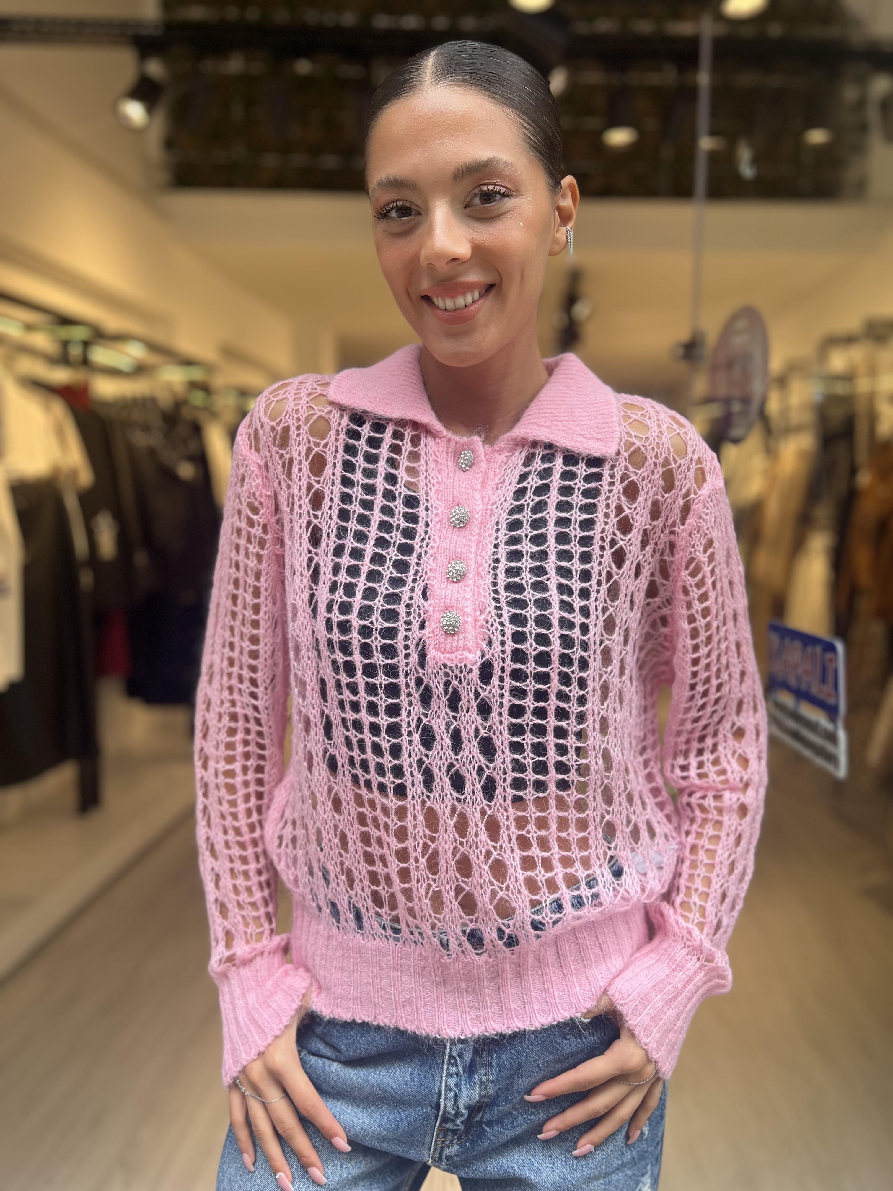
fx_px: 894
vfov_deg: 67.3
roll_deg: -0.6
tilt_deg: -7.2
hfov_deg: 53.1
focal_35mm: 26
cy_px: 596
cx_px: 446
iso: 40
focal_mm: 5.7
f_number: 1.5
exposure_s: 1/172
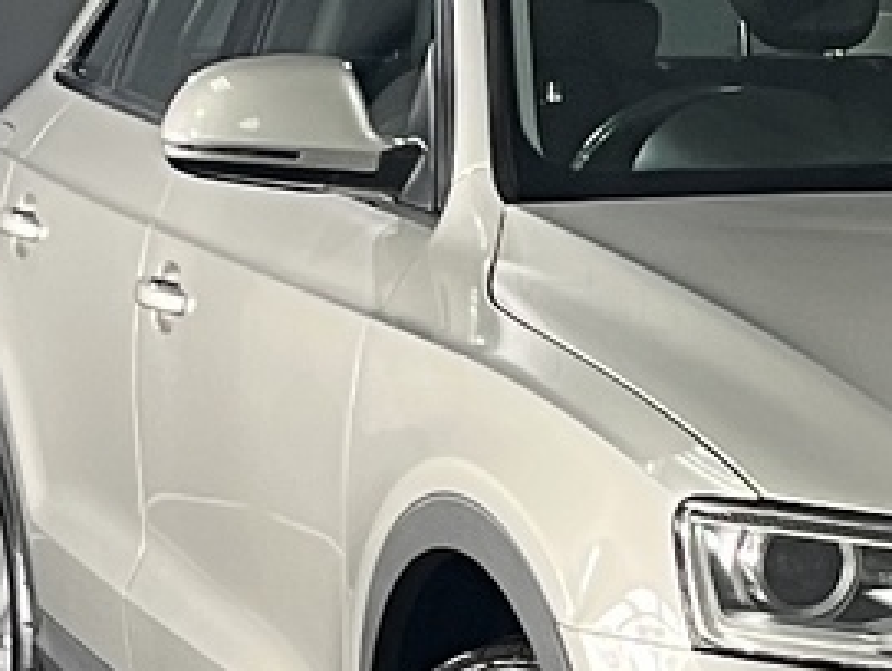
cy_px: 289
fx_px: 2529
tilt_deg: -4.0
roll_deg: -0.7
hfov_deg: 19.0
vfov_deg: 15.1
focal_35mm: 98
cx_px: 1055
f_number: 1.6
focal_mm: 5.1
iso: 64
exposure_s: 1/50
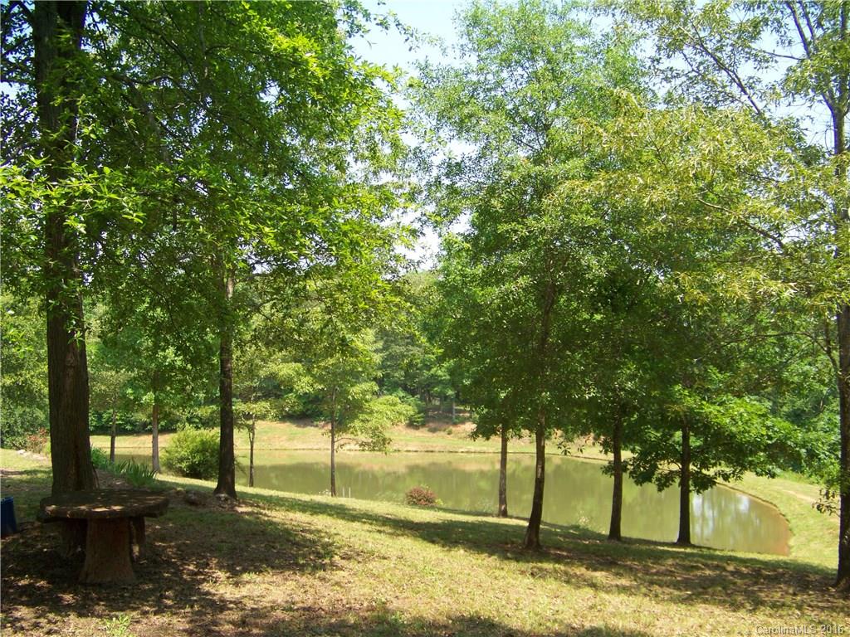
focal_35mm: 36
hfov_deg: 51.4
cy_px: 318
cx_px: 425
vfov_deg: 39.7
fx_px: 884
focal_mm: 5.85
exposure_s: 1/400
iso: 67
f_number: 2.8
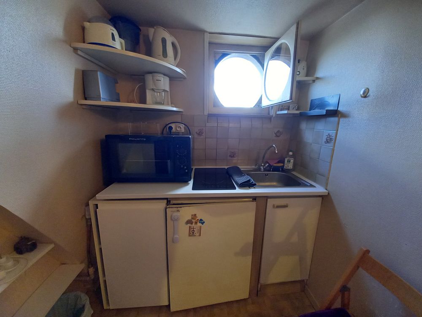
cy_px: 158
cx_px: 211
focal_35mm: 13
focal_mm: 1.42
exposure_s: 1/50
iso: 200
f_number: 2.2
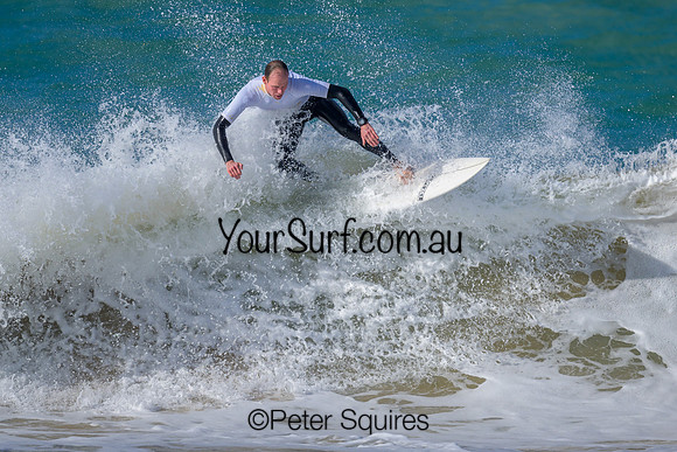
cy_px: 182
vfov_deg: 1.3
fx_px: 20660
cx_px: 316
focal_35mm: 1098
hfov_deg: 1.9
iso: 220
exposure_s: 1/2000
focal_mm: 800
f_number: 6.3
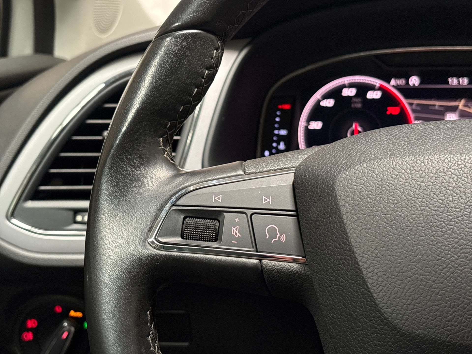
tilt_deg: -11.8
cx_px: 236
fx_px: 709
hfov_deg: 36.8
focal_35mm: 52
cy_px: 177
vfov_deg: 28.0
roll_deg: +2.1
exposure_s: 1/34
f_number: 1.6
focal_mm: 5.96
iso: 200
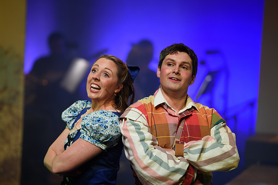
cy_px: 92
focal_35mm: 190
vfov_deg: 7.2
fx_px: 1466
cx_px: 139
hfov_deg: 10.8
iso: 800
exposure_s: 1/160
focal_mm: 190
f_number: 2.8
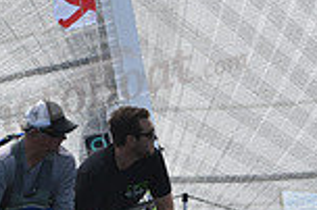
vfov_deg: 2.1
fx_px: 5717
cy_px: 228
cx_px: -152
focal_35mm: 650
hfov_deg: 3.2
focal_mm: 170
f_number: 9
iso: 320
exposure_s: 1/1000
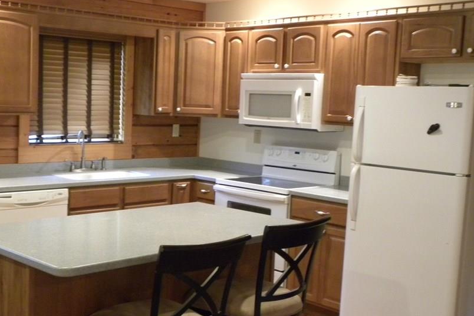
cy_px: 166
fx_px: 645
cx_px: 184
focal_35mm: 49
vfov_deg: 27.5
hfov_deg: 40.1
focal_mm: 6.6
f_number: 3.2
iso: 400
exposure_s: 1/16.3
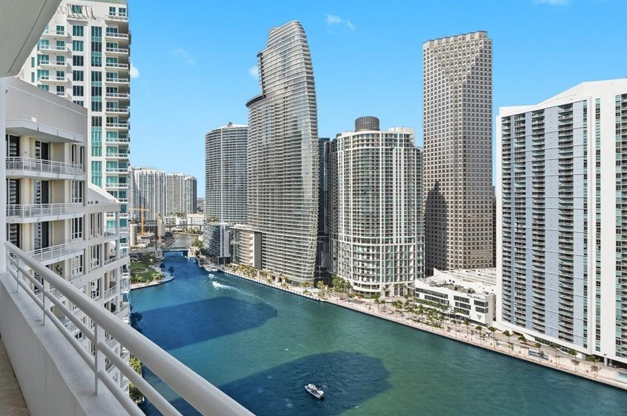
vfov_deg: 57.1
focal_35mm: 22
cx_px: 208
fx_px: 383
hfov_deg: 76.1
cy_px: 197
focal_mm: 14
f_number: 8
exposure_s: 1/160
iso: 200
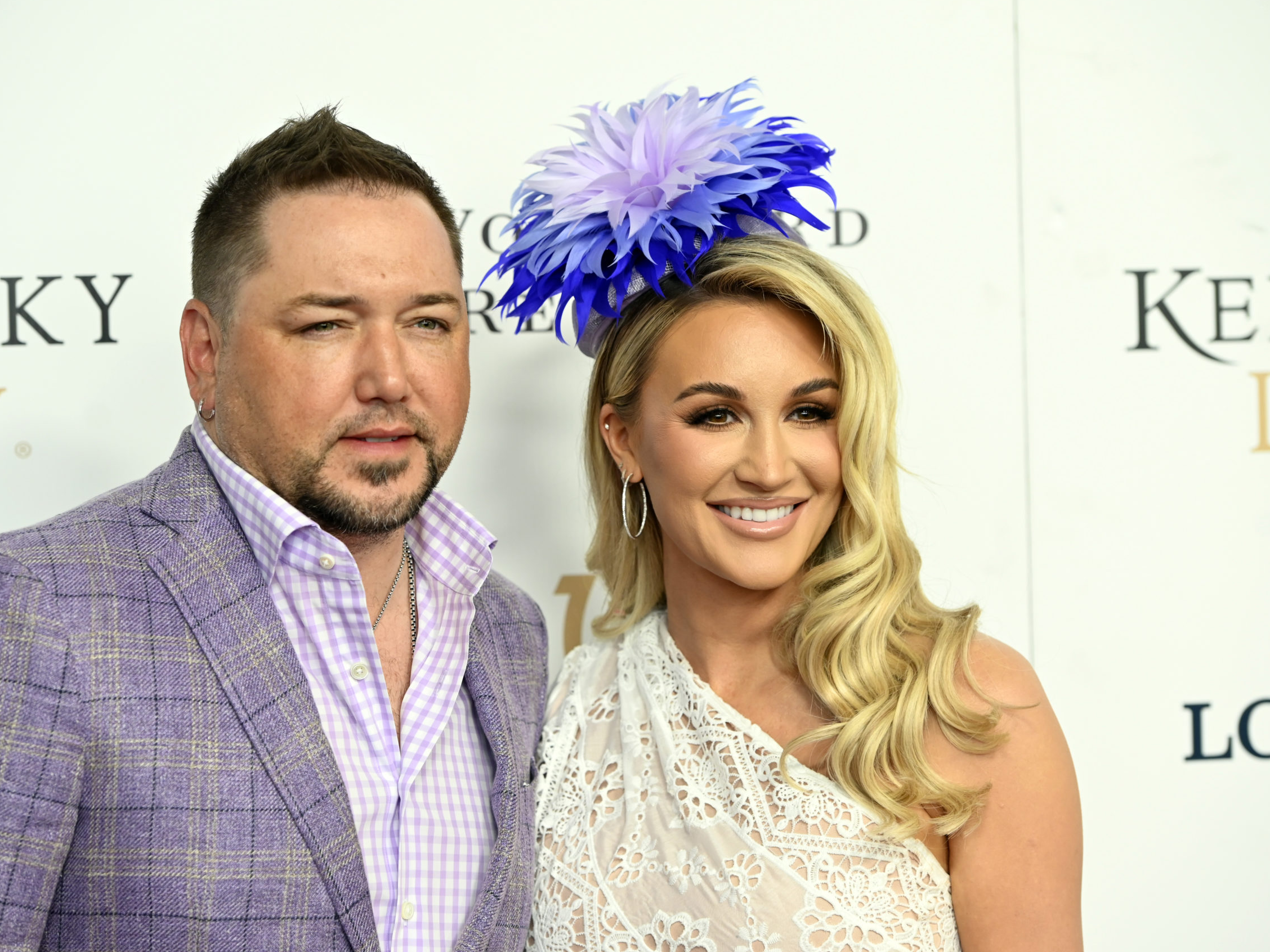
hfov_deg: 14.8
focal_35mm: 133
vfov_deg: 11.1
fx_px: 4880
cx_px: 602
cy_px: 476
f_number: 6.3
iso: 1600
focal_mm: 122
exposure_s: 1/800
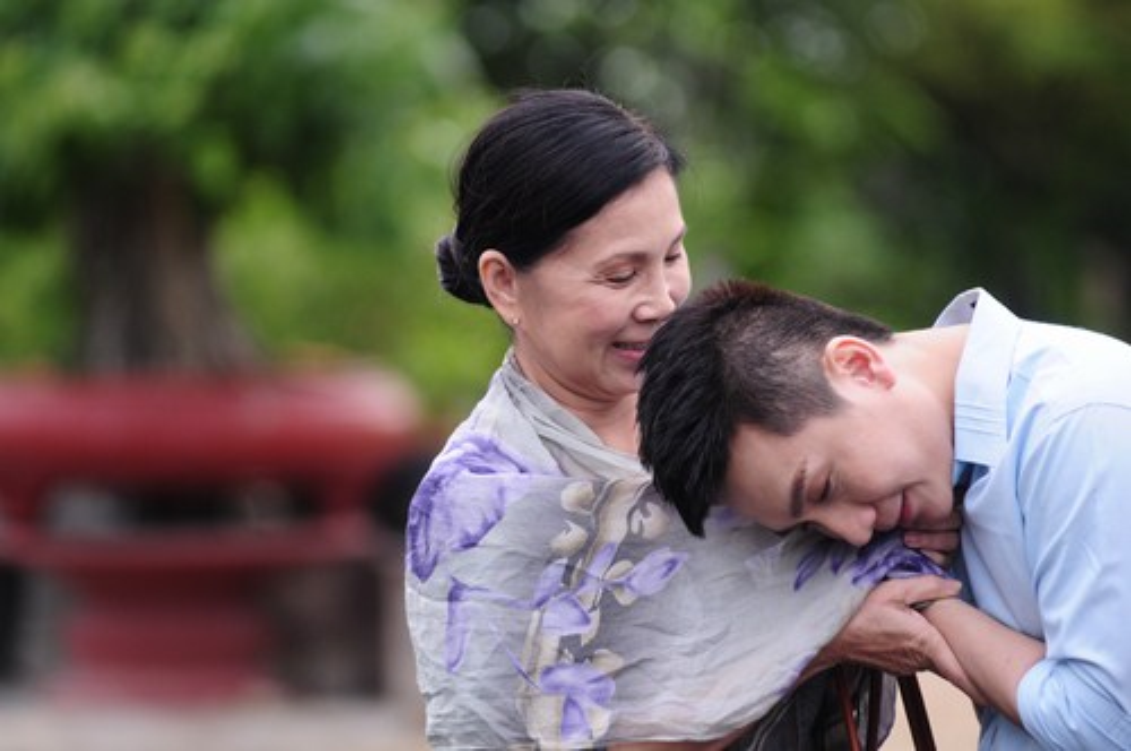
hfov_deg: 8.9
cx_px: 566
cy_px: 376
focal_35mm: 232
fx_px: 7295
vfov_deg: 5.9
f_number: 2.8
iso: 400
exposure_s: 1/400
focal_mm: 155
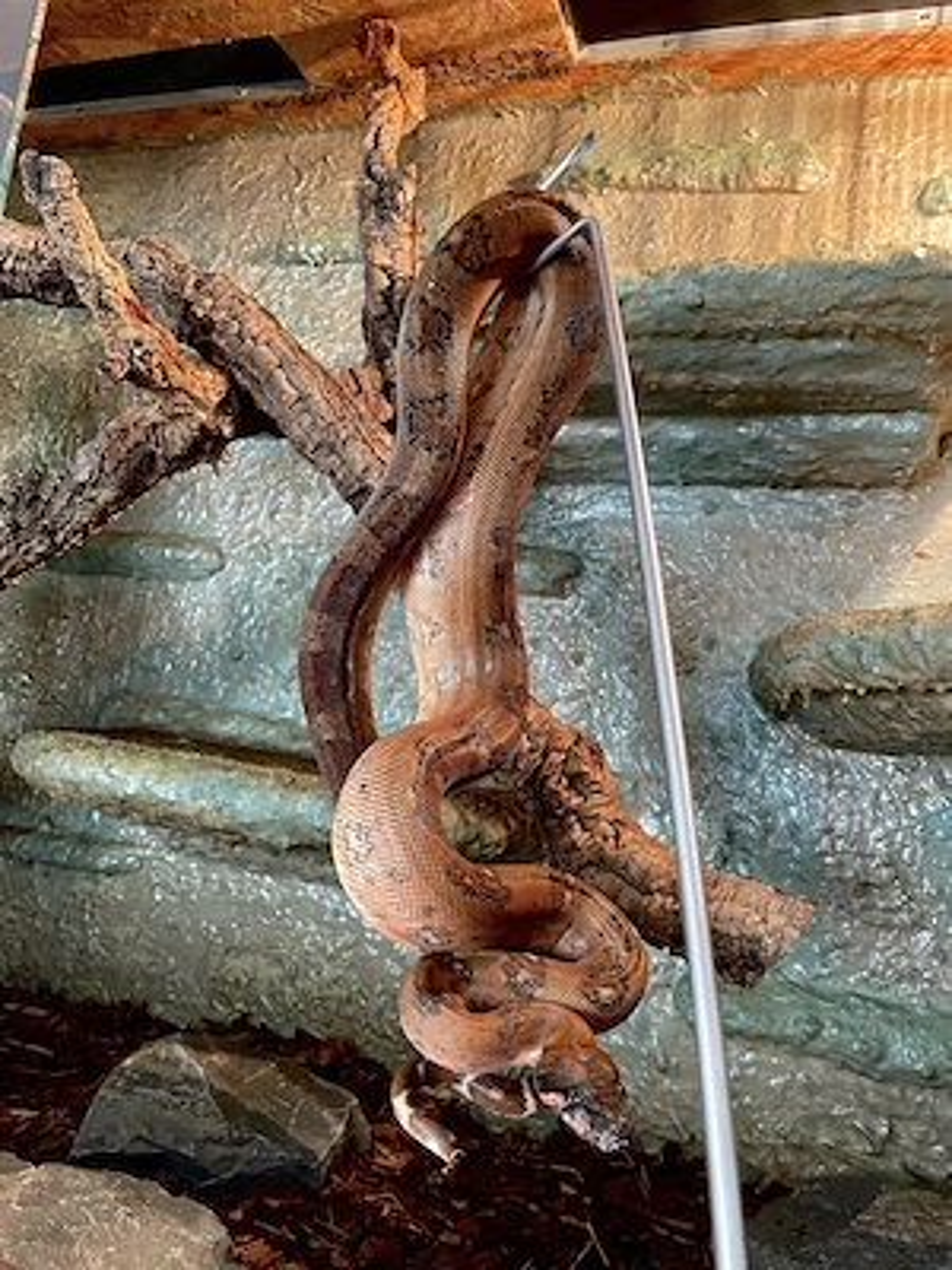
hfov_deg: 53.1
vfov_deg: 67.3
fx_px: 953
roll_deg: -8.0
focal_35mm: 26
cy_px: 635
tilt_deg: +6.4
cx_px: 476
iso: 400
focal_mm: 4.2
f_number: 1.6
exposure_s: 1/50
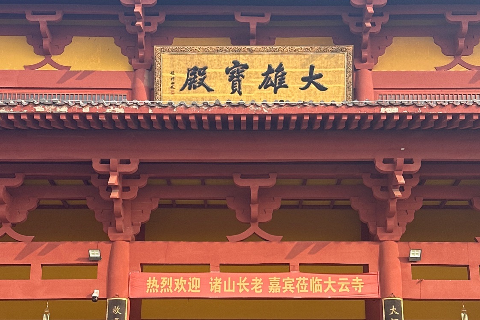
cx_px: 241
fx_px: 893
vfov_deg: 20.3
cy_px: 179
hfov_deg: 30.1
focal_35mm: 67
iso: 64
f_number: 1.78
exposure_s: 1/971
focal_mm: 6.86
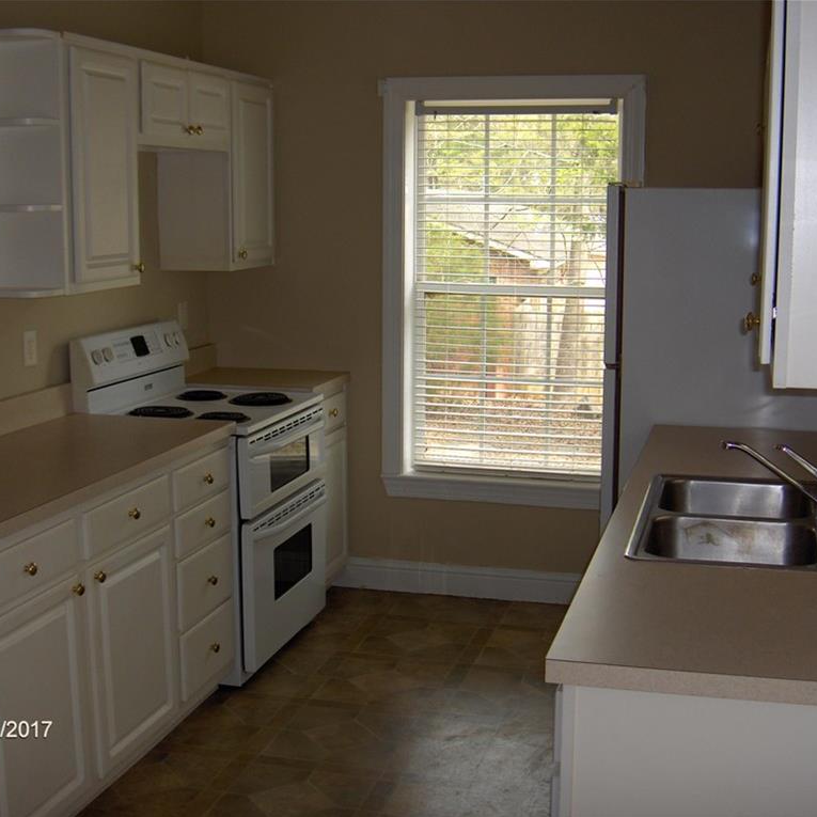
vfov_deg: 36.8
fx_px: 1228
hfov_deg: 36.8
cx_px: 425
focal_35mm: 46
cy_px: 409
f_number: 2.8
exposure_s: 1/60
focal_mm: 8
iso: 100
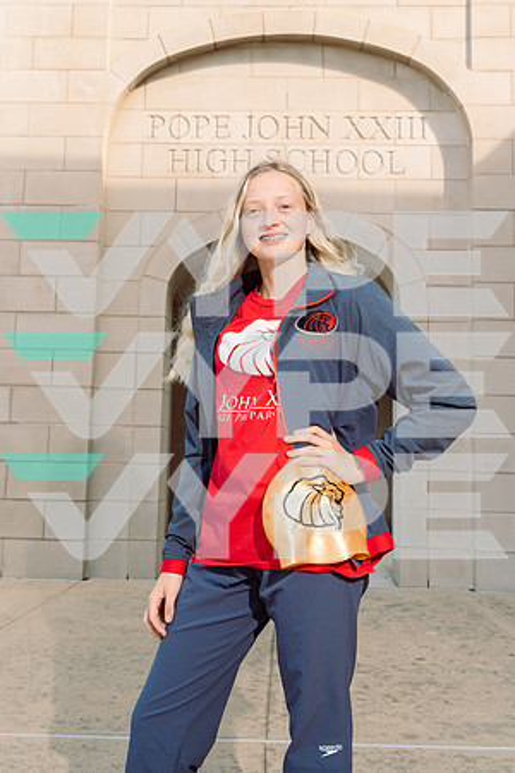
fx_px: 751
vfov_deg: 54.4
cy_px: 386
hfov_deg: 37.9
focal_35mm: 35
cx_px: 258
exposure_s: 1/250
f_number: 8
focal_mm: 35
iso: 250
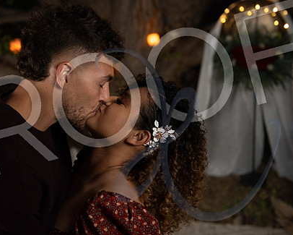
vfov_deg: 25.8
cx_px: 97
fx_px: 512
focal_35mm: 59
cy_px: 105
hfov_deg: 31.7
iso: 640
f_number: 2.8
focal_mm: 44
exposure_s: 1/60
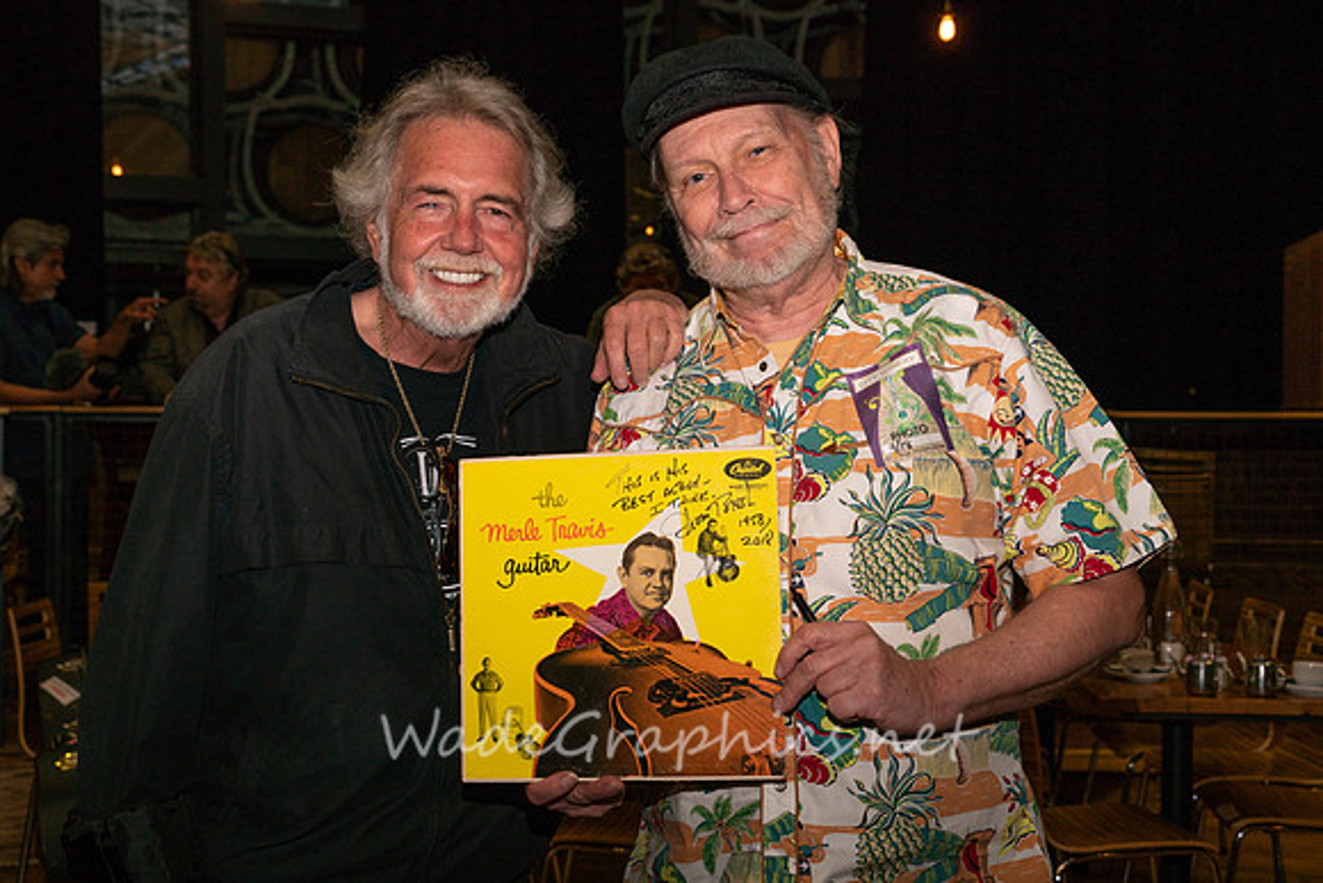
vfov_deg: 27.5
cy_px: 442
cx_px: 662
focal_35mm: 49
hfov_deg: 40.3
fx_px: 1801
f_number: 8
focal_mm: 49
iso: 500
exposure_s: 1/100
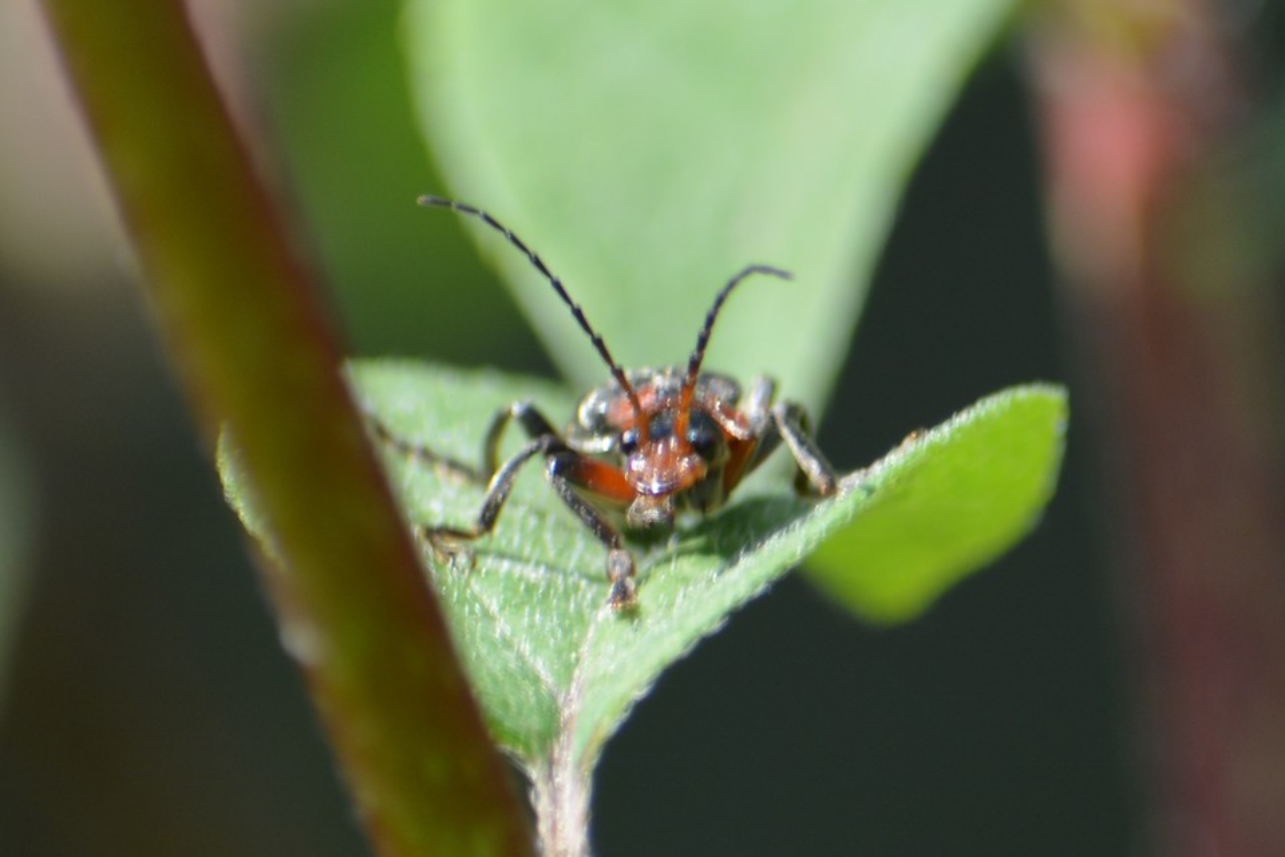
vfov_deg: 3.1
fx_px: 16061
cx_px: 642
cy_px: 428
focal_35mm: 450
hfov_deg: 4.6
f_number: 8
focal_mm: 300
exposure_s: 1/125
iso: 160
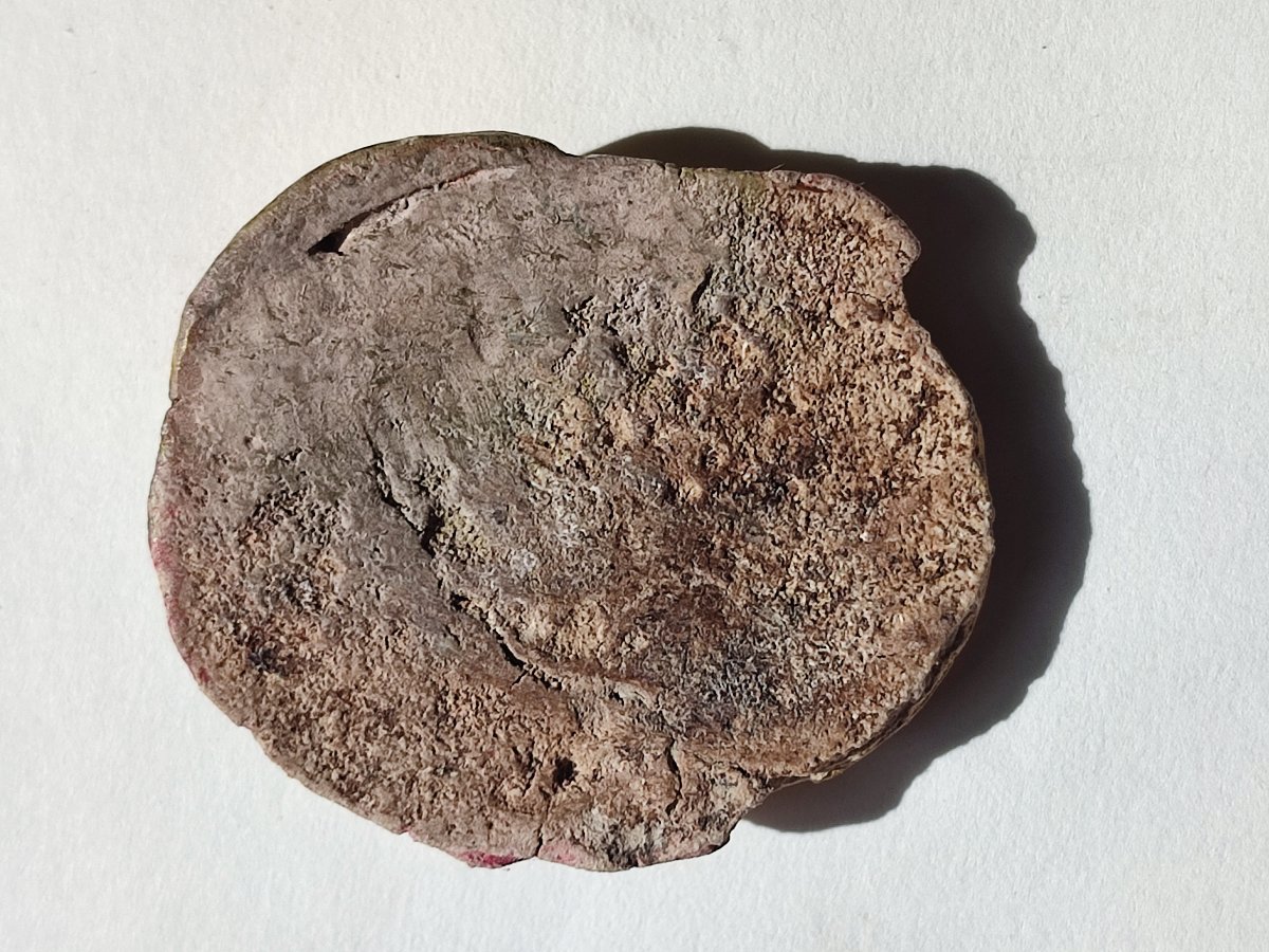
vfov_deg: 54.9
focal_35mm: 25
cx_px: 634
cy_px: 476
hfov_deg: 69.4
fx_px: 916
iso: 50
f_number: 1.9
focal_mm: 6.04
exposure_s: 1/690
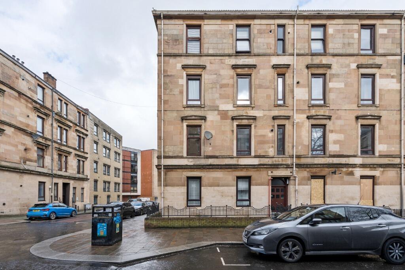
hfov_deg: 96.7
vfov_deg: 73.8
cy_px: 135
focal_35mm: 16
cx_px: 202
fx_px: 180
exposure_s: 1/320
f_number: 8
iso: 250
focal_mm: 16
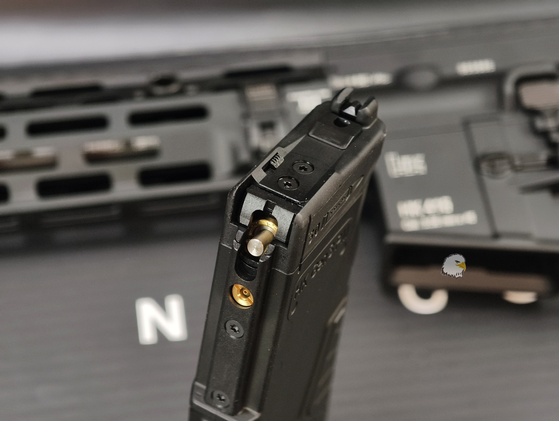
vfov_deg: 17.4
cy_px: 210
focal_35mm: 85
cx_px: 280
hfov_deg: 23.0
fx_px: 1375
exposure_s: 1/12
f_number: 2.67
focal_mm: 22.48
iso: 966
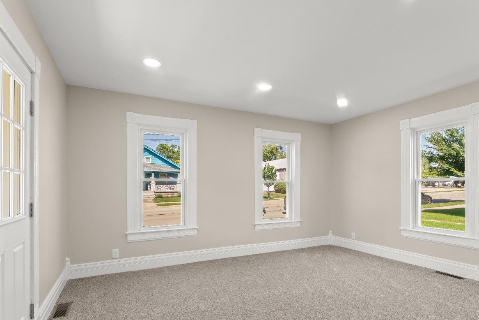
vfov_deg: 66.7
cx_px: 245
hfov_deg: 90.0
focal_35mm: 18
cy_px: 193
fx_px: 239
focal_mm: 14
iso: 640
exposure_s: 1/25
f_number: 8
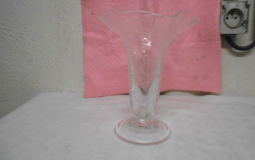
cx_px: 129
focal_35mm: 28
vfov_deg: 44.4
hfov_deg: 66.5
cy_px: 70
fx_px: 195
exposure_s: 1/160
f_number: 3.2
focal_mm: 4.6
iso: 1600
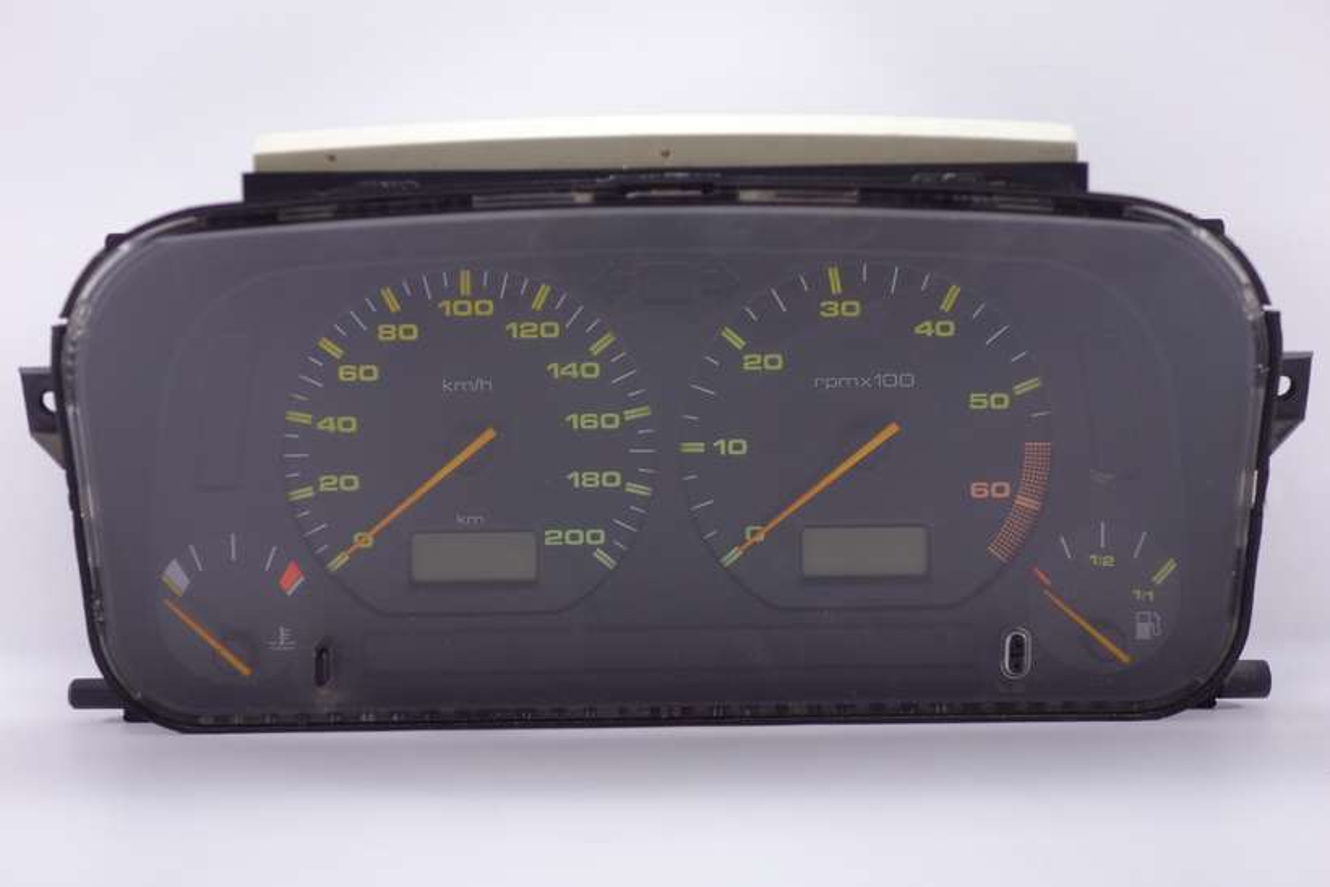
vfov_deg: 25.1
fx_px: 1995
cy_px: 444
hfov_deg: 36.9
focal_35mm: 54
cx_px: 665
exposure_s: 1/60
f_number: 3.5
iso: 200
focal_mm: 19.98
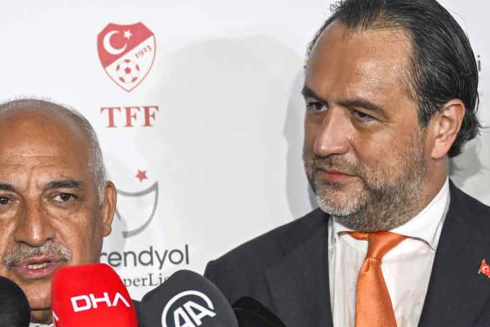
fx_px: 2137
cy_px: 265
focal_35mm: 157
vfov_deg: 8.7
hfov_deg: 13.1
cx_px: 165
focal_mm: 57
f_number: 2.8
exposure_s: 1/400
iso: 3200
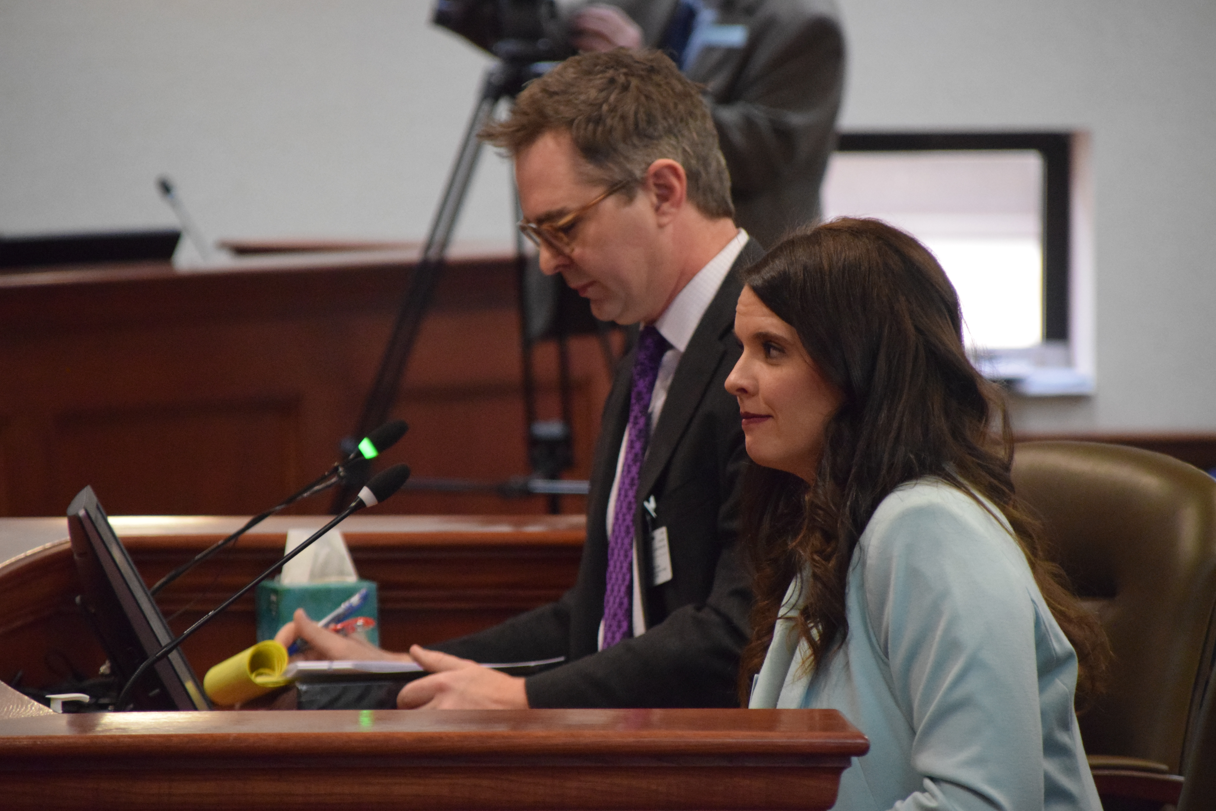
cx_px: 608
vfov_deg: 4.6
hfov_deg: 6.9
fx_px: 10133
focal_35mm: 300
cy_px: 406
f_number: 6.3
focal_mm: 200
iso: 5000
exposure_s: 1/125
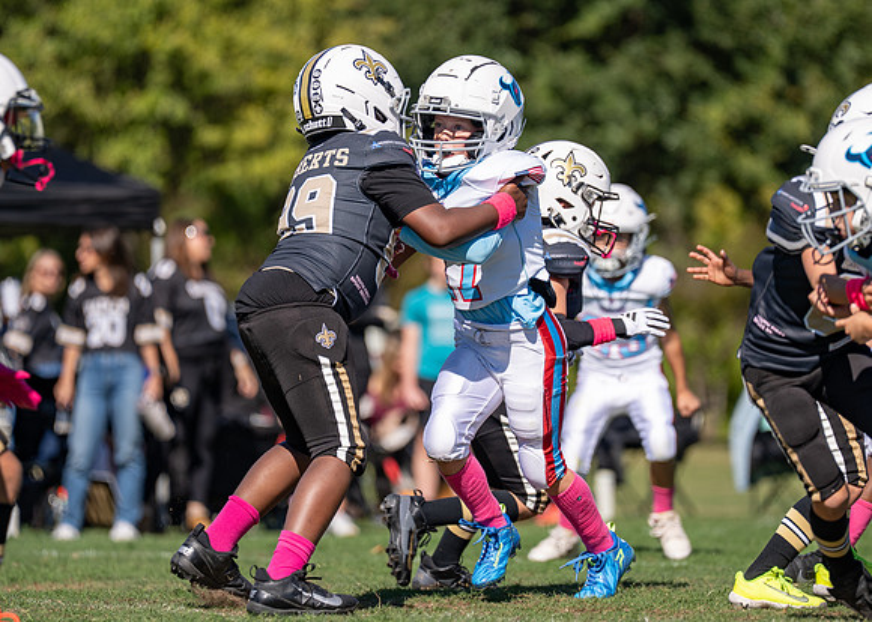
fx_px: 7875
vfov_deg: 4.5
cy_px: 275
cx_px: 462
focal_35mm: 318
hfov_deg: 6.3
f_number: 2.8
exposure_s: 1/2500
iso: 100
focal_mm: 200
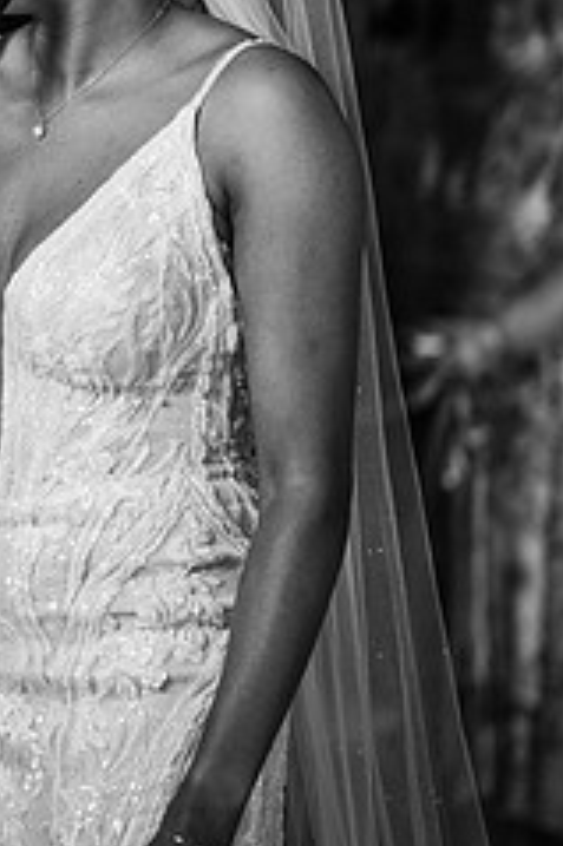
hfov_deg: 6.6
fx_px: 4839
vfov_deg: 10.0
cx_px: -262
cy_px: 188
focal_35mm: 206
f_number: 1.8
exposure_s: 1/200
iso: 320
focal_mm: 85
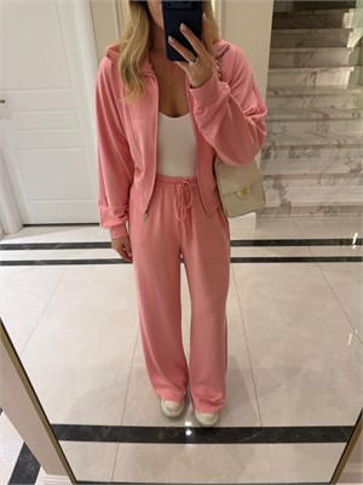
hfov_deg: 56.8
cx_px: 182
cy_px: 242
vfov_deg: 71.6
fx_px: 336
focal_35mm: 24
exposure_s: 1/50
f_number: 1.78
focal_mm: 6.76
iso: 125
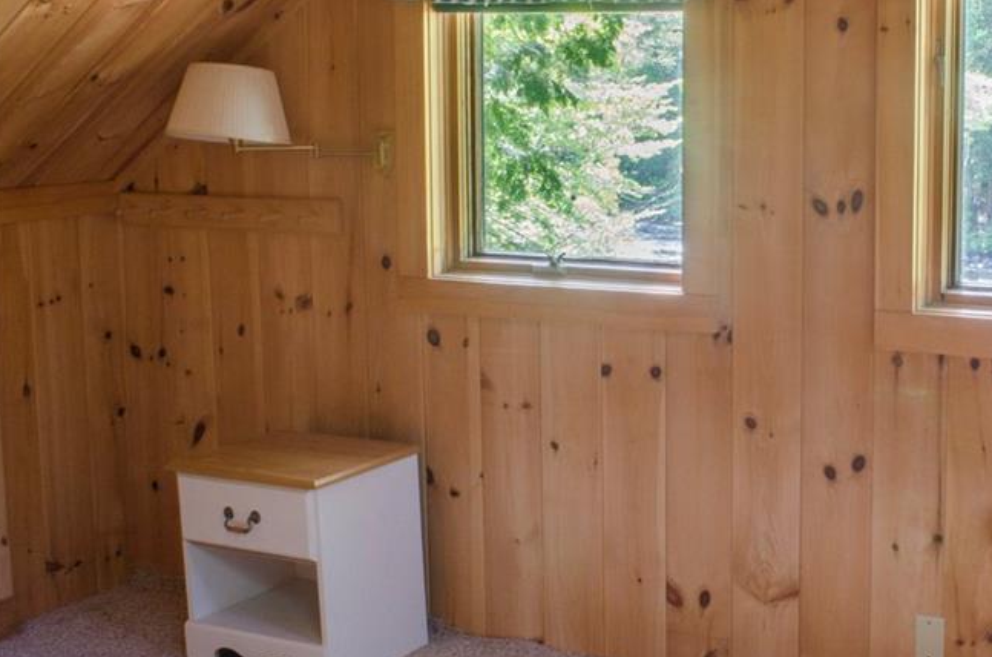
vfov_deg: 23.7
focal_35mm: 57
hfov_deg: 34.2
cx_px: 776
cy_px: 322
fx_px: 1567
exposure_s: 1/1.25
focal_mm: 24
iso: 200
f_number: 22
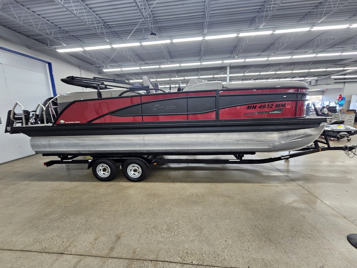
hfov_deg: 106.2
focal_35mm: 13
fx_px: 134
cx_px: 178
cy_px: 134
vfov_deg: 89.9
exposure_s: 1/60.2
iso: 200
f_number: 2.2
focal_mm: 2.2
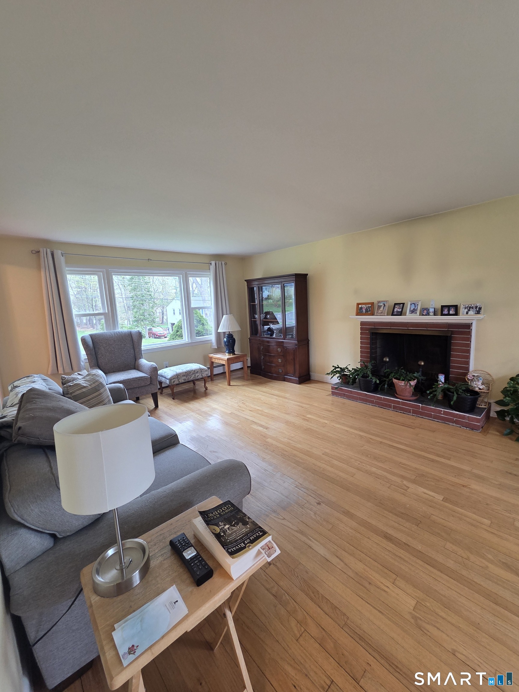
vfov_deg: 106.2
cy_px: 346
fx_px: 260
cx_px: 260
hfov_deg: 89.9
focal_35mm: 13
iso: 100
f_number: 2.2
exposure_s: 1/60
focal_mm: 2.2
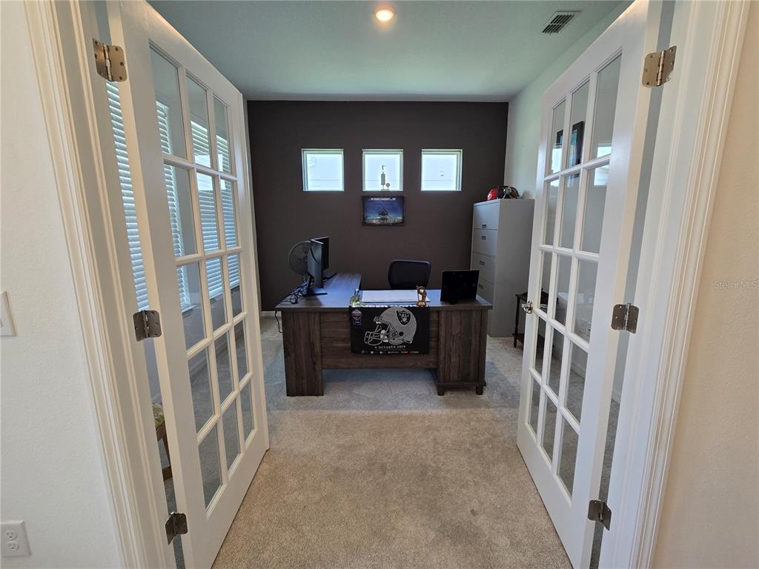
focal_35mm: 13
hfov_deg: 106.2
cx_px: 380
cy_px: 284
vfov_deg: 89.9
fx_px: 285
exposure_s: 1/60
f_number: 2.2
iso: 100
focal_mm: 2.2
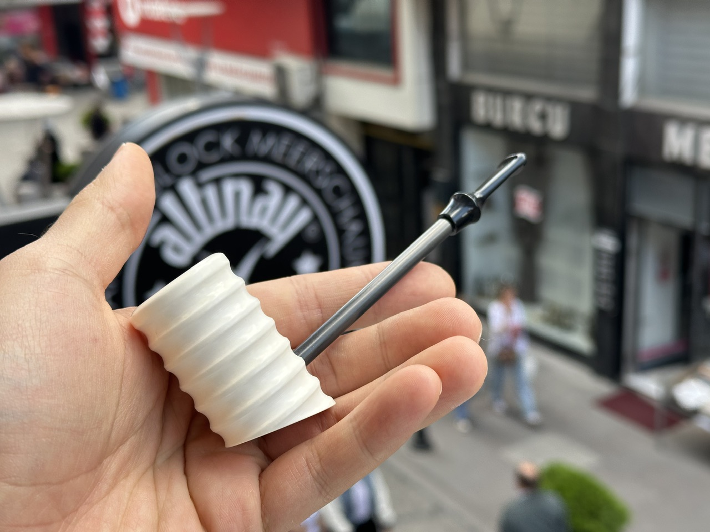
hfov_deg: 39.7
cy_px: 266
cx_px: 355
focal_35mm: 48
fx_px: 985
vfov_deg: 30.3
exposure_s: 1/529
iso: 64
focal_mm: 6.86
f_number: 1.78
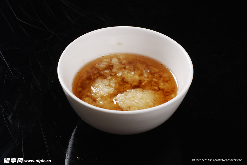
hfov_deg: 27.0
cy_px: 82
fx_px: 515
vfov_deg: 18.2
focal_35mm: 75
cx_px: 124
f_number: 13
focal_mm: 50
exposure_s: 1/125
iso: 100
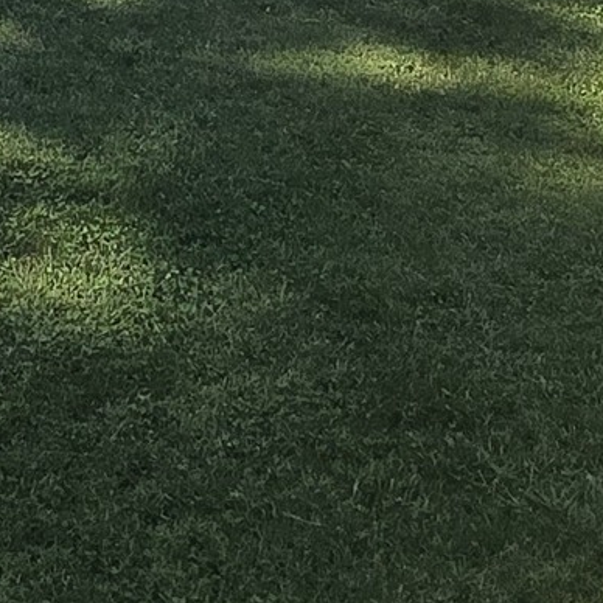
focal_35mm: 91
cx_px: -104
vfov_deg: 16.0
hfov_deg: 18.2
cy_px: -502
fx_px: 1793
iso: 50
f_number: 2.2
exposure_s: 1/1167
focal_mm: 2.2
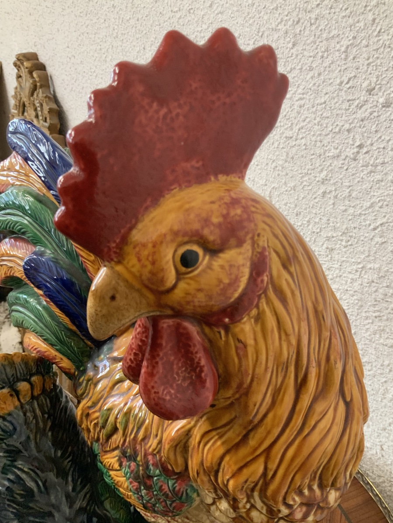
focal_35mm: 29
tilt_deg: -27.9
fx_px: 439
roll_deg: +1.4
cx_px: 196
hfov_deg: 48.2
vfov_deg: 61.7
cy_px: 262
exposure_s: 1/60
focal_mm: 3
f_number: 1.8
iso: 100
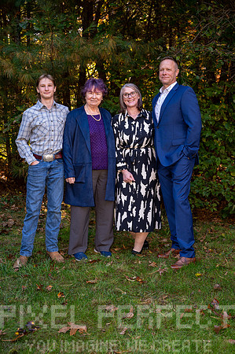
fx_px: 461
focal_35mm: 47
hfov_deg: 28.6
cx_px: 118
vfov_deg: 42.0
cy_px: 177
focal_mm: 47
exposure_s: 1/200
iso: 900
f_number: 4.5
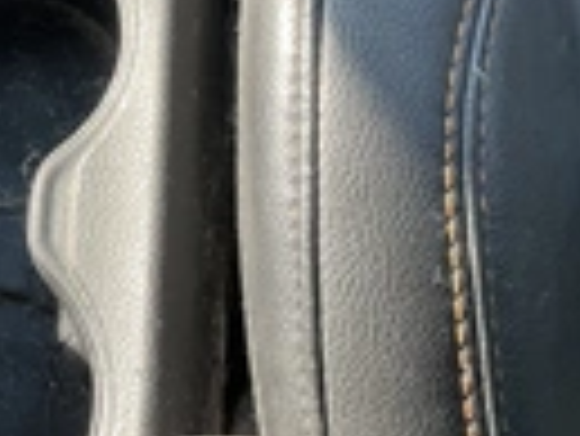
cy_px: 45
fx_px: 1509
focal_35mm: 90
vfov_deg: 16.2
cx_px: -49
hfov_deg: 20.8
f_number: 1.8
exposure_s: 1/122
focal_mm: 3
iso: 50
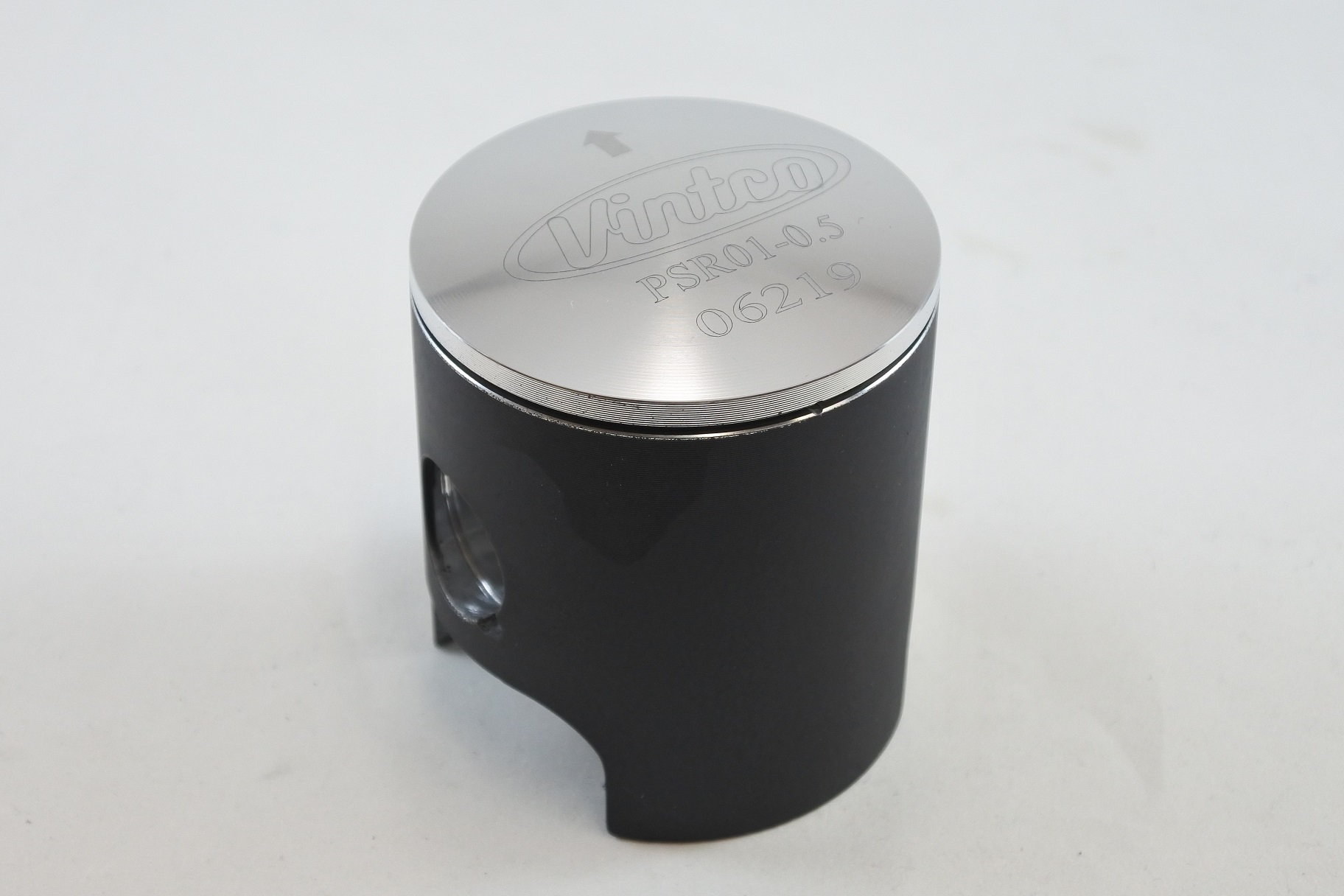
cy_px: 448
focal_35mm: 52
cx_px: 672
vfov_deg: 26.0
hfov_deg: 38.2
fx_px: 1941
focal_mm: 19.3
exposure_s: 1/125
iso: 400
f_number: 4.5
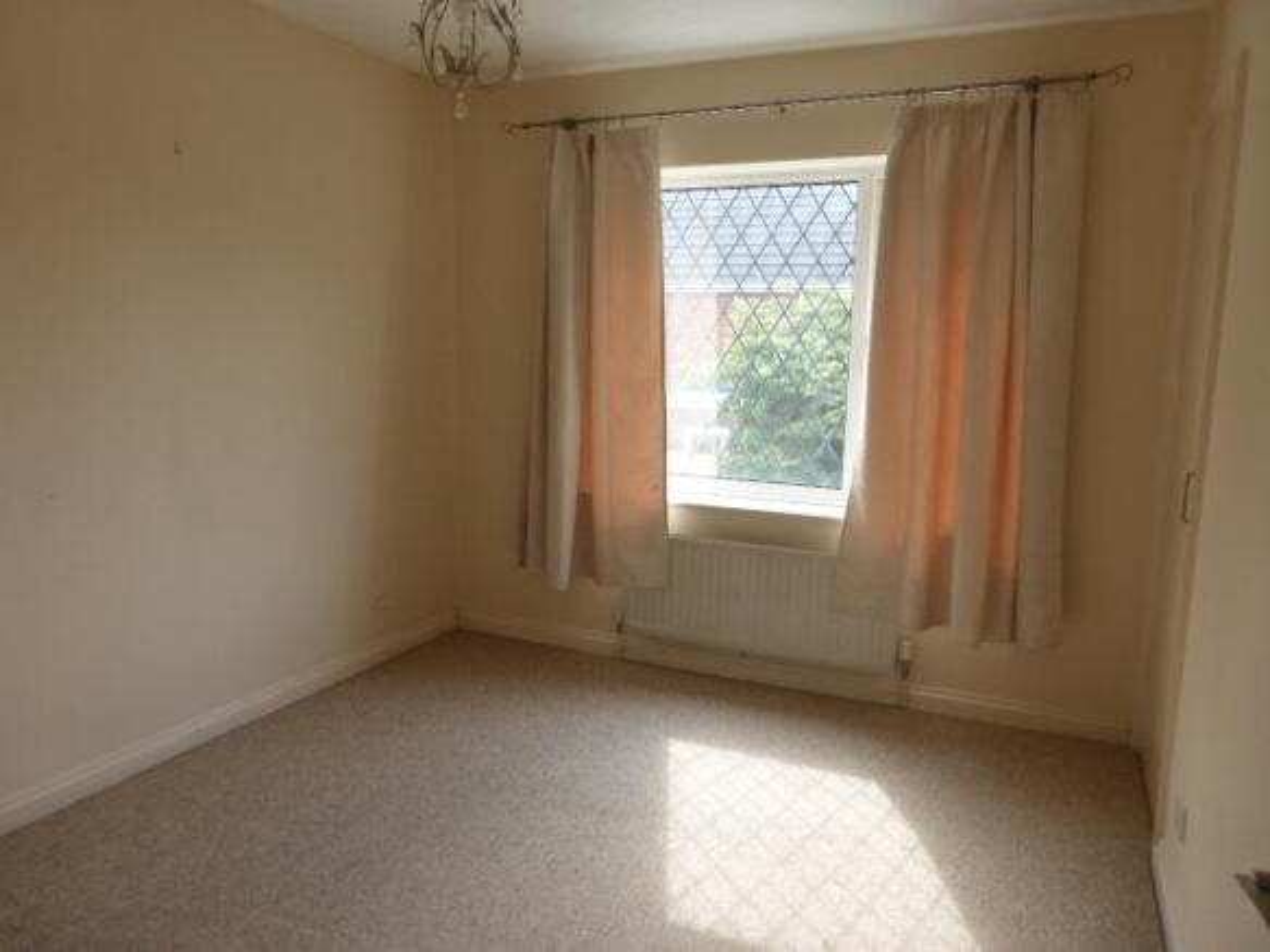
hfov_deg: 71.6
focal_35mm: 24
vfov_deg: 56.8
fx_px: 880
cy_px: 476
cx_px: 635
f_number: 3.3
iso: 100
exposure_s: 1/80
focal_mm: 4.3
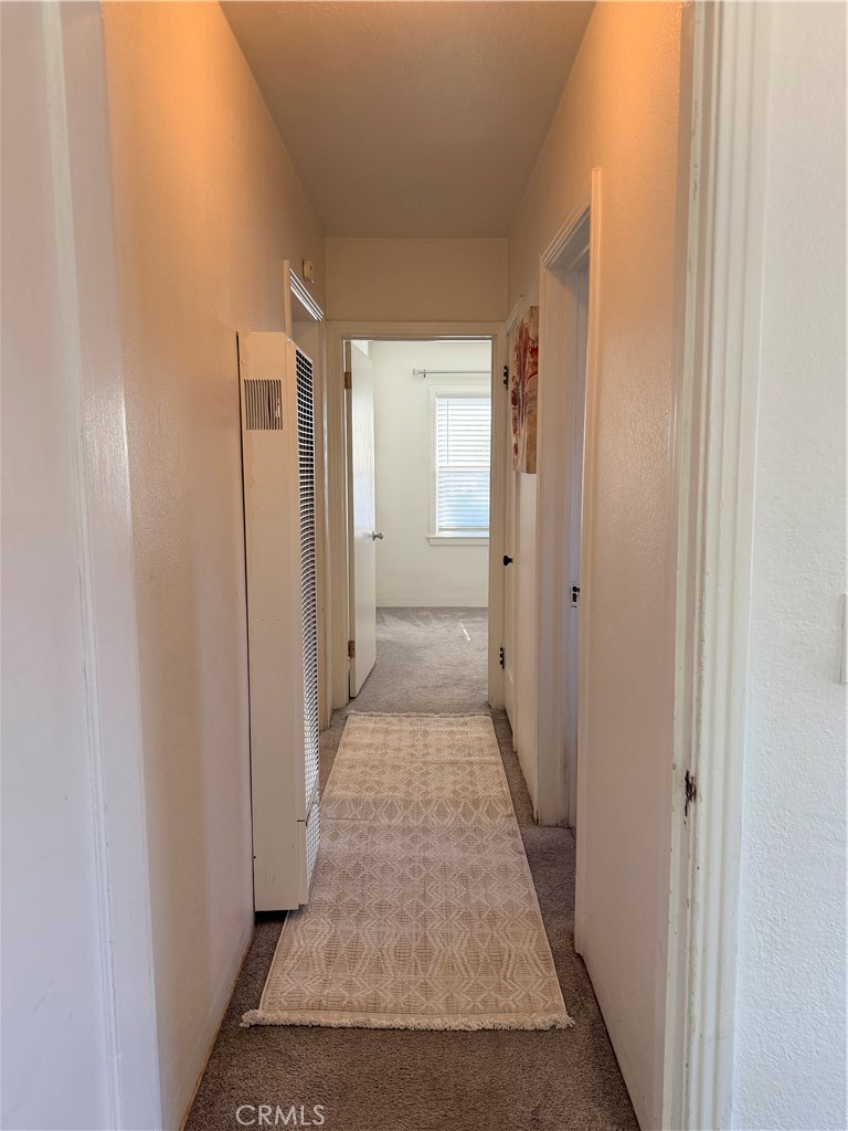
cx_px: 424
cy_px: 566
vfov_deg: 71.6
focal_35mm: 24
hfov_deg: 56.8
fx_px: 784
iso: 200
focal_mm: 6.76
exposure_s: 1/144
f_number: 1.78
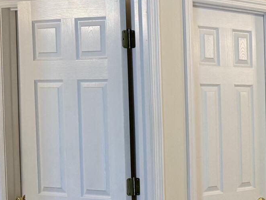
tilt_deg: -3.3
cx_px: 479
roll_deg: -0.4
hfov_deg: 15.6
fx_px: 830
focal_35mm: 108
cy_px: 158
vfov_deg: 13.6
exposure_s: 1/120
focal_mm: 6.76
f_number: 1.78
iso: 160
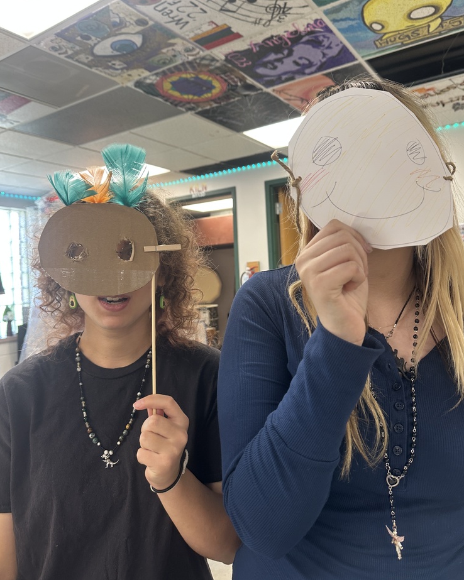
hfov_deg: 54.9
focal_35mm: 26
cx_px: 239
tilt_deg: +1.6
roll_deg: +2.7
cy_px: 271
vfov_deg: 66.0
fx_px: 446
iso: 125
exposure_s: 1/60
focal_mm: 6.86
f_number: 1.78
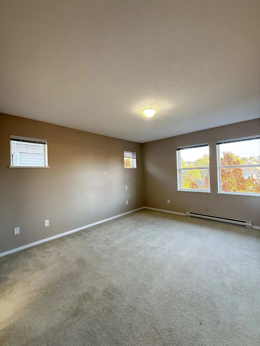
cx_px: 130
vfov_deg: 102.1
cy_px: 173
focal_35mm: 14
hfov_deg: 85.7
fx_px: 140
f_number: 2.2
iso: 320
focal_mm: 2.22
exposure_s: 1/84
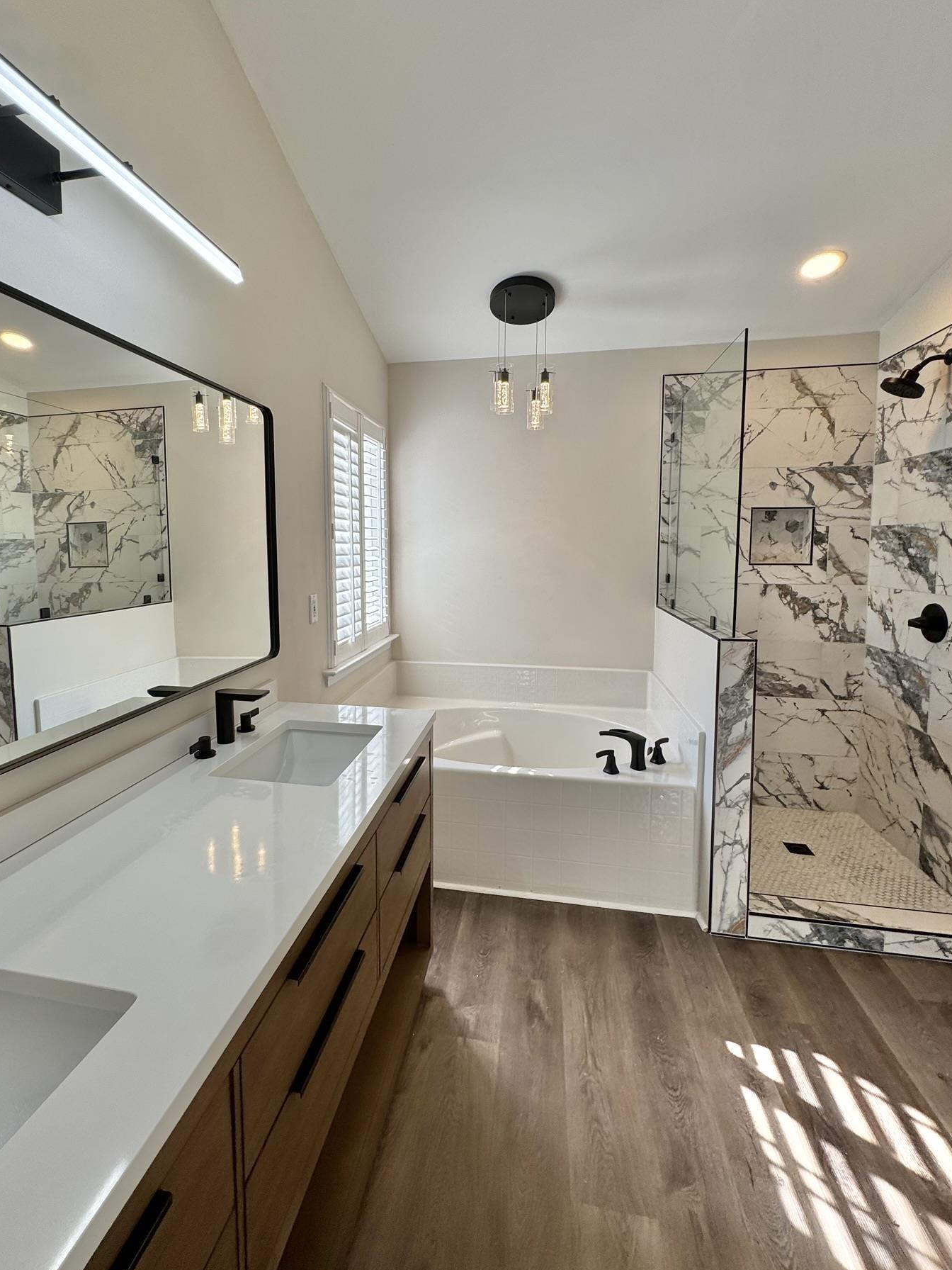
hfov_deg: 77.9
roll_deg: +0.6
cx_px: 428
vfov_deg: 94.3
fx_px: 587
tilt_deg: -4.6
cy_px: 589
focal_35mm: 16
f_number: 2.2
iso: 40
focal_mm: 2.22
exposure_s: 1/159
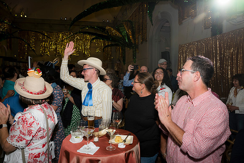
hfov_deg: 73.6
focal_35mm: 24
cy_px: 82
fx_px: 163
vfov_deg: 53.0
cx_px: 122
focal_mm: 24
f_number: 5.6
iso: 800
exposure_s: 1/160
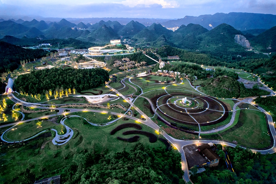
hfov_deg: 78.6
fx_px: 169
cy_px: 92
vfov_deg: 57.2
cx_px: 138
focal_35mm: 22
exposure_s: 1/8
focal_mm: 8.38
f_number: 2.8
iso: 760
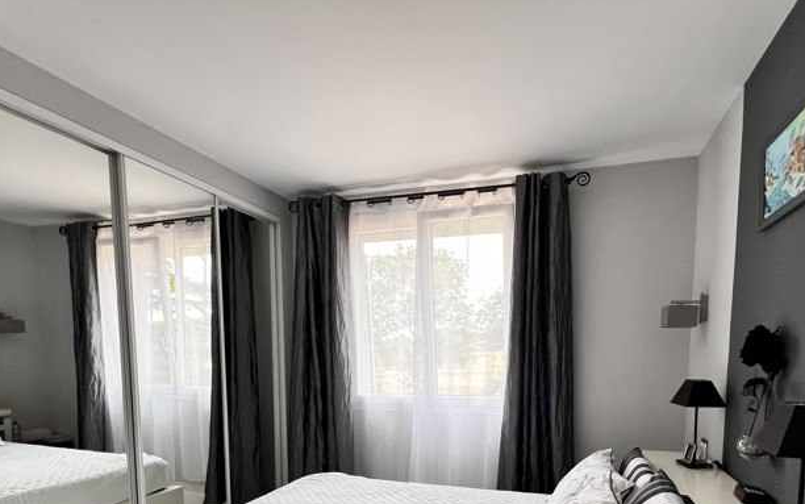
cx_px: 459
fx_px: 395
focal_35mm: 18
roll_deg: +0.3
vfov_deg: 60.7
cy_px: 390
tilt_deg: -4.5
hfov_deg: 90.5
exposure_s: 1/99
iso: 125
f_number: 1.8
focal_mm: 1.57
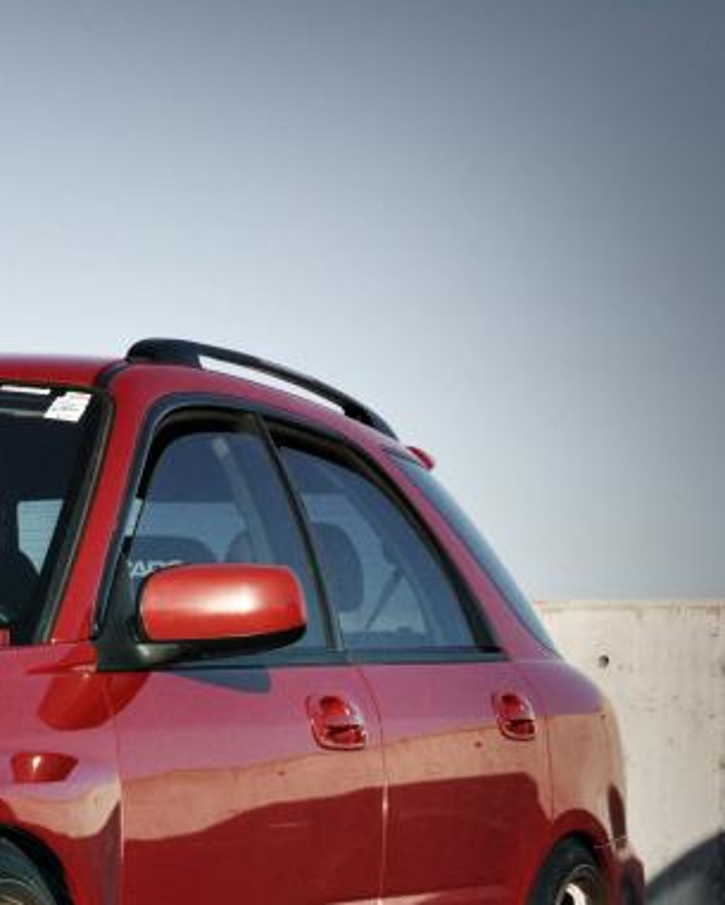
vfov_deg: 14.5
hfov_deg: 11.1
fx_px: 3546
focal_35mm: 132
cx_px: -435
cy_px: 724
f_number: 11
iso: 640
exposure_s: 1/500
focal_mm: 35
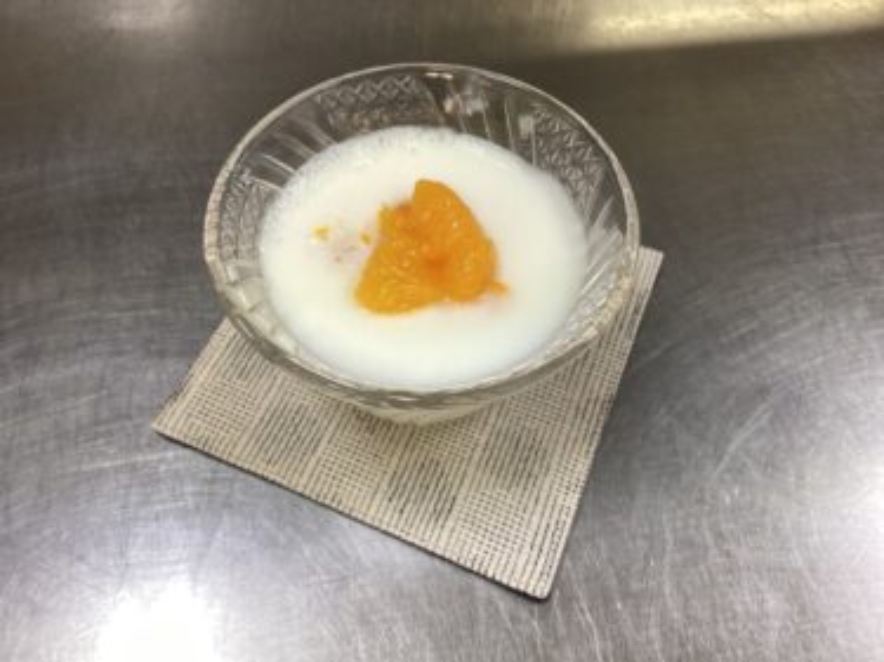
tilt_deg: -59.1
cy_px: 331
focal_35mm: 31
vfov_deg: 45.4
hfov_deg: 58.4
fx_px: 791
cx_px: 442
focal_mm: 3.3
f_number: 2.4
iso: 64
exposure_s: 1/50
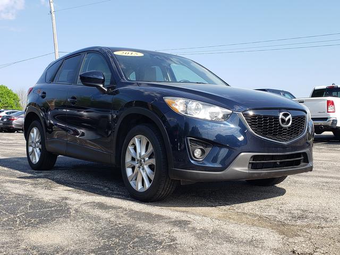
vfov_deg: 53.1
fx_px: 255
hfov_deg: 67.3
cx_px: 170
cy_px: 128
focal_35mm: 26
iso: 50
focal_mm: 4.3
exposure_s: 1/816
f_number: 2.4
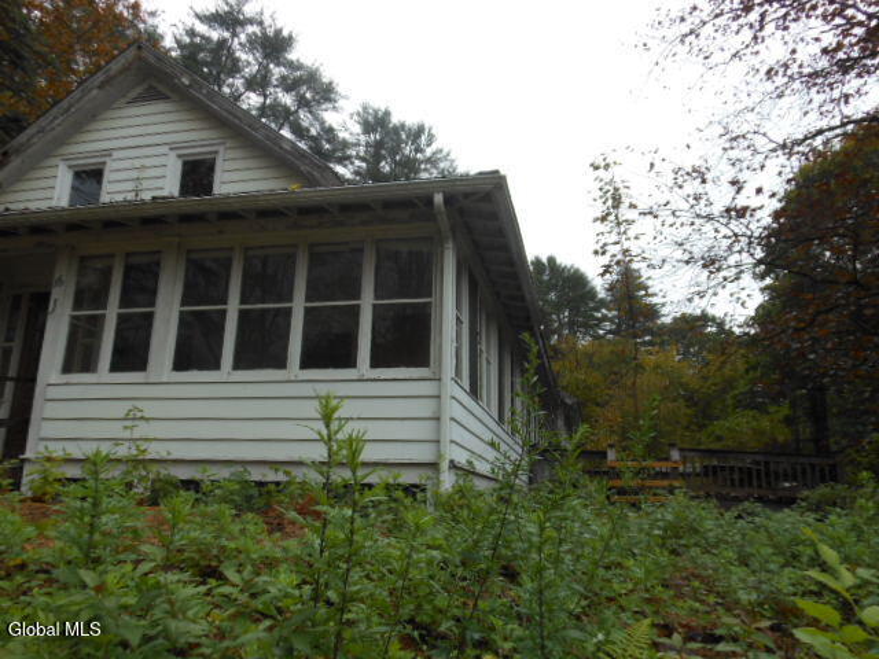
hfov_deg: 69.4
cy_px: 330
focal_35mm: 25
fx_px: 635
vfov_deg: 54.9
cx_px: 440
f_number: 3.2
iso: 80
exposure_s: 1/250
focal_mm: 4.5
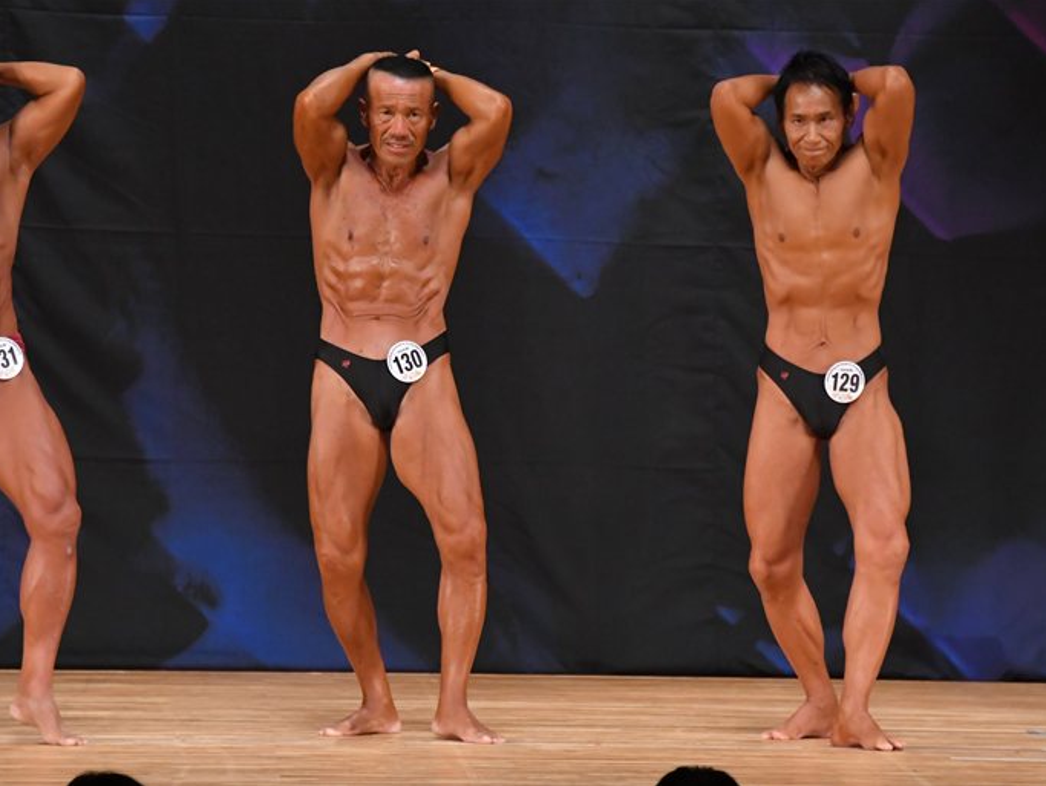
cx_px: 483
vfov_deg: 4.6
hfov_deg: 6.1
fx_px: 9886
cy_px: 392
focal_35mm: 327
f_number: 5.6
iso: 4500
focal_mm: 200
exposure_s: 1/400
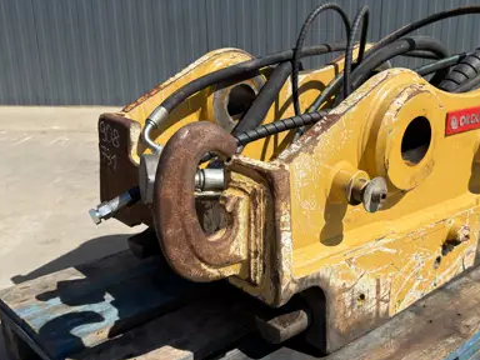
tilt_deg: -18.4
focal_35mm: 40
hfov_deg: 46.5
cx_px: 290
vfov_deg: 35.9
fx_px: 555
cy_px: 199
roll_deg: -0.3
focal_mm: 6.76
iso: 64
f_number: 1.78
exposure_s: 1/4237
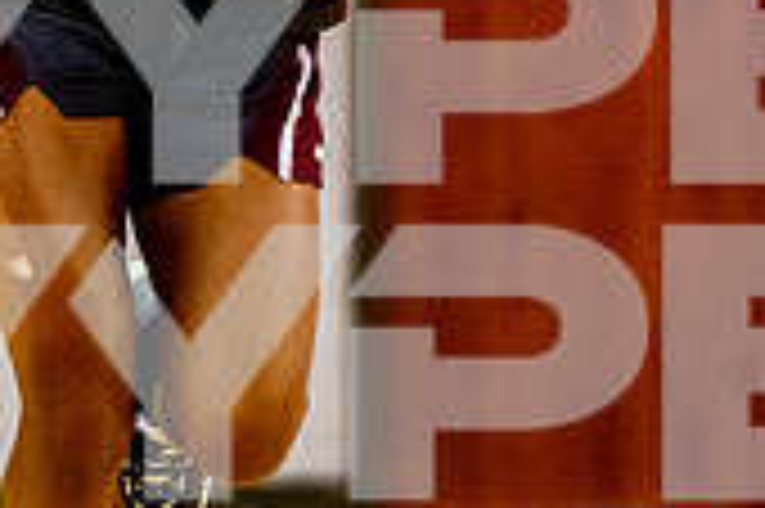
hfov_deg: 1.7
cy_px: -63
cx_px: 292
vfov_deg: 1.1
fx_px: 25878
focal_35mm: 1219
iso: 2500
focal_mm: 200
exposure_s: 1/1250
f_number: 2.8
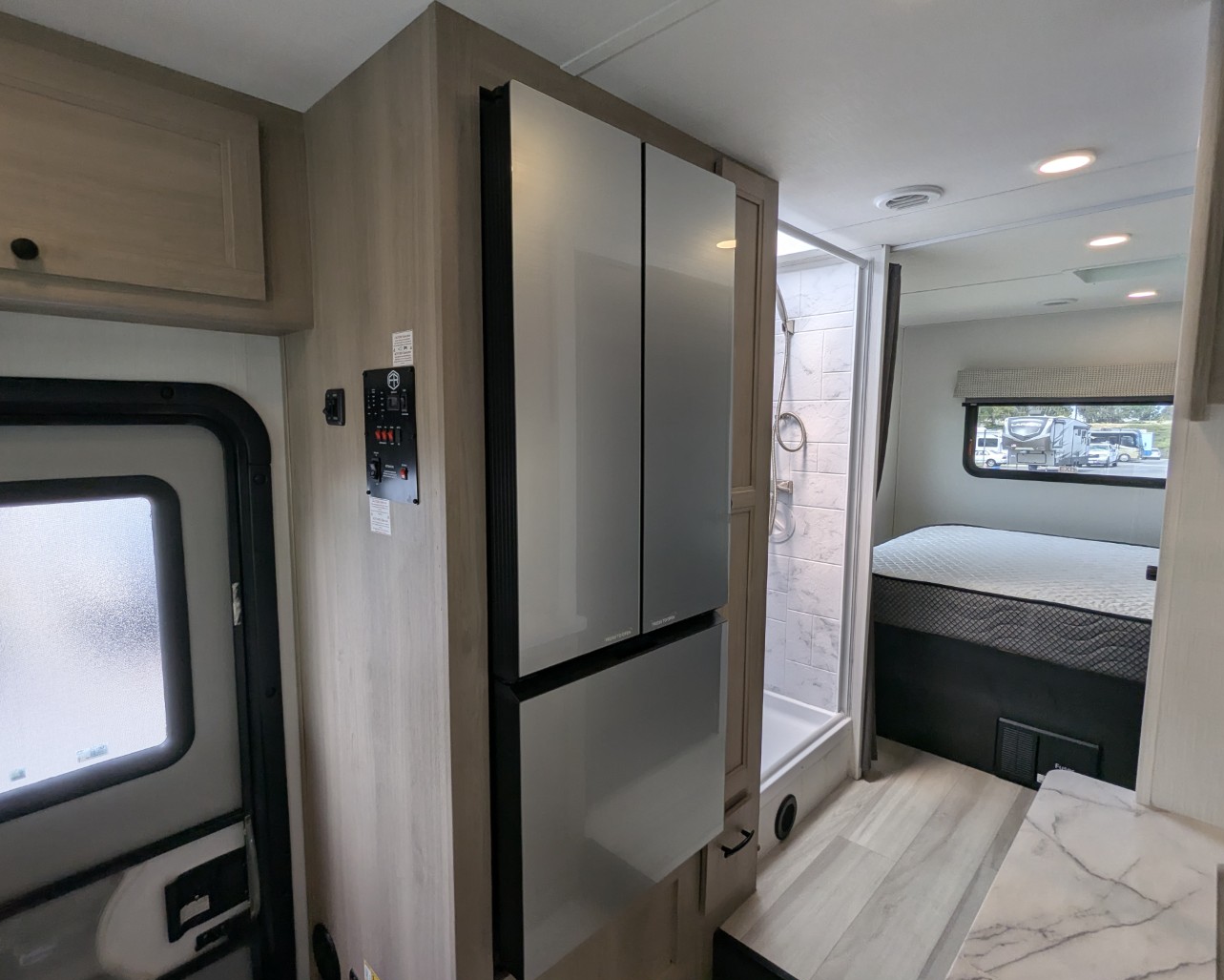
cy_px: 486
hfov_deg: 89.6
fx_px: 616
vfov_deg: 77.0
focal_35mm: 17
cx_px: 589
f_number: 2.2
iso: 52
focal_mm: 2.35
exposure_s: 1/184
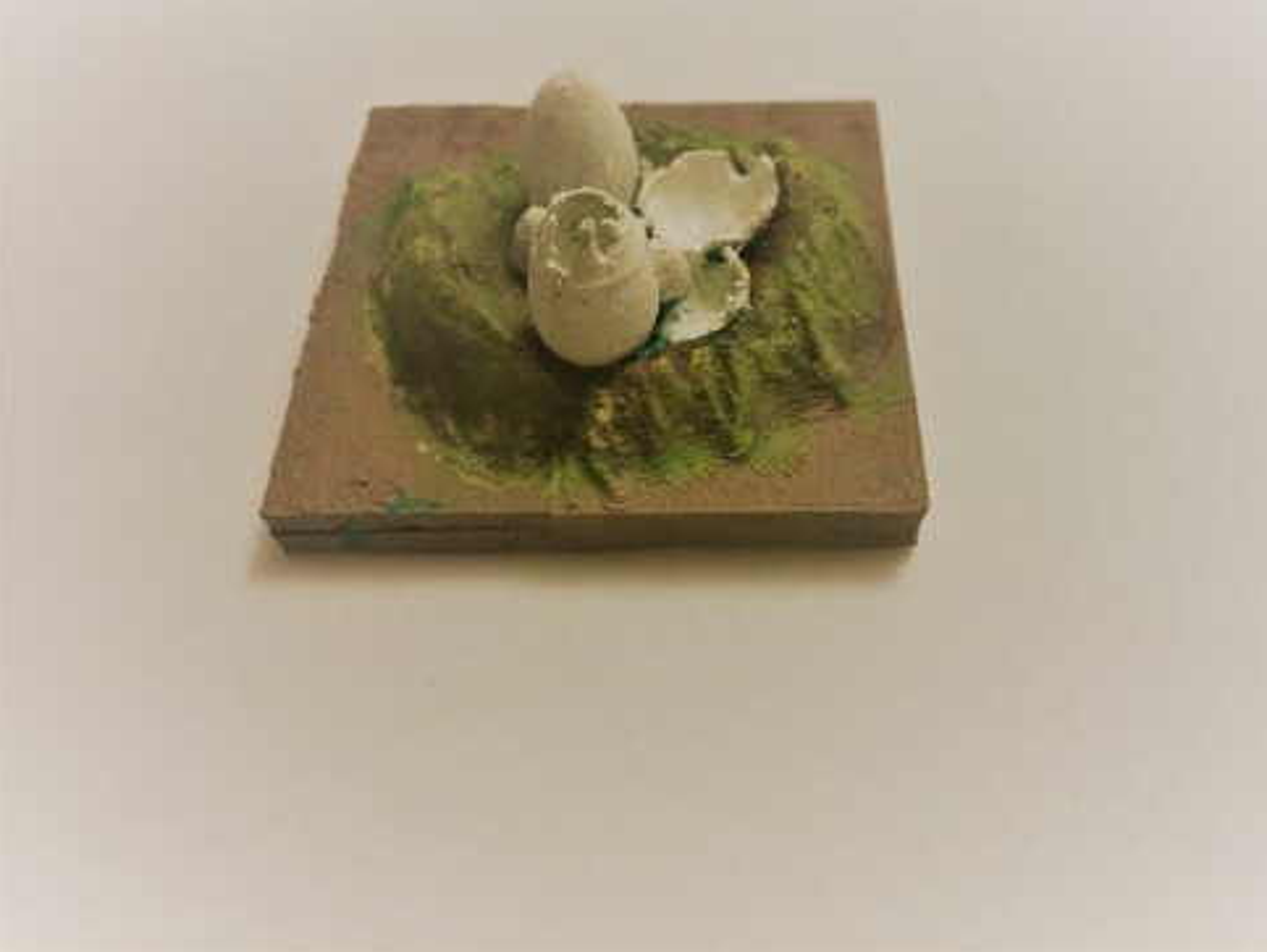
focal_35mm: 32
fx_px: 1172
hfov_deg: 56.7
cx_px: 694
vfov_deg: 44.2
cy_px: 435
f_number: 2.2
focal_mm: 4.15
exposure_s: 1/30
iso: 200
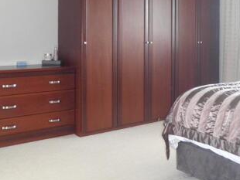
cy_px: 37
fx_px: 312
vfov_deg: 31.4
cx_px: 125
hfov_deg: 42.0
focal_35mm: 45
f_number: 3.3
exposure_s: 1/30
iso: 200
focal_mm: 4.3
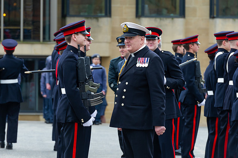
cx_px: 117
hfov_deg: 8.3
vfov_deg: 5.5
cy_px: 75
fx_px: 1647
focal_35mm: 249
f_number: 6.3
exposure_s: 1/250
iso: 800
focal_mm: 200
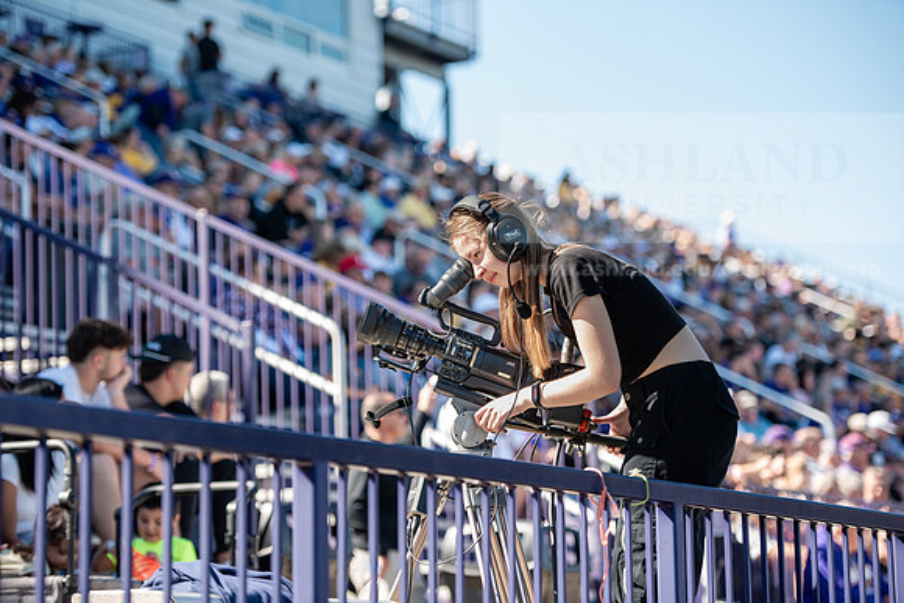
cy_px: 302
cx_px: 452
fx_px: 2763
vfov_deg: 12.5
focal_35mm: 110
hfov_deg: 18.6
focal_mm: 110
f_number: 3.2
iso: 125
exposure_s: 1/400
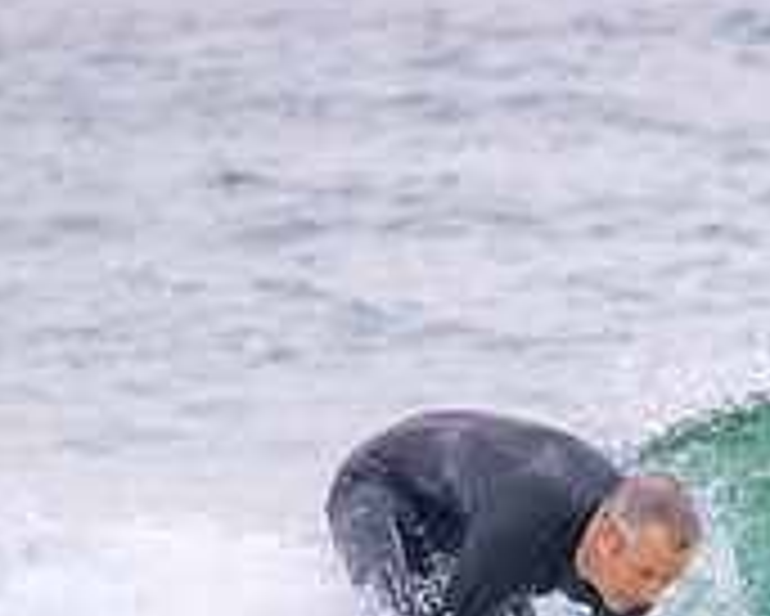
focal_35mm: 2548
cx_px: 1009
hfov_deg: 0.8
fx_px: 58100
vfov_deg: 0.6
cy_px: 771
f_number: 11
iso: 12800
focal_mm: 800
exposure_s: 1/1250
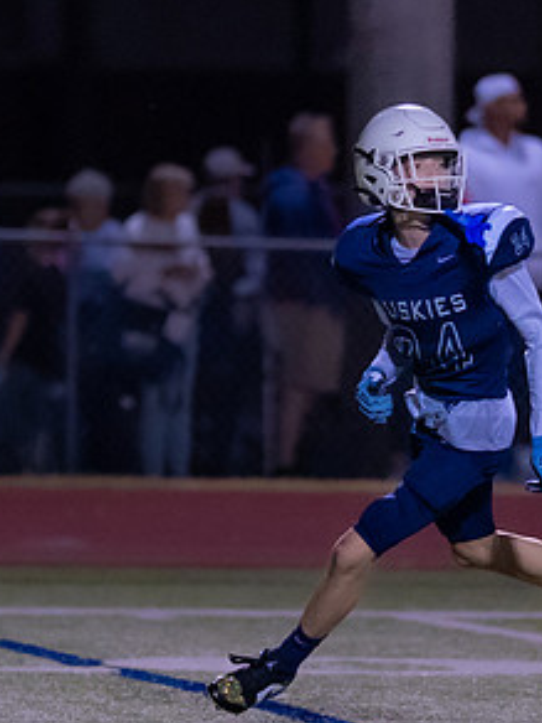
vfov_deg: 2.7
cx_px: 286
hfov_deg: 2.0
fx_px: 15532
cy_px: 349
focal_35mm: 744
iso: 2500
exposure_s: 1/1250
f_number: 1.8
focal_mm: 135
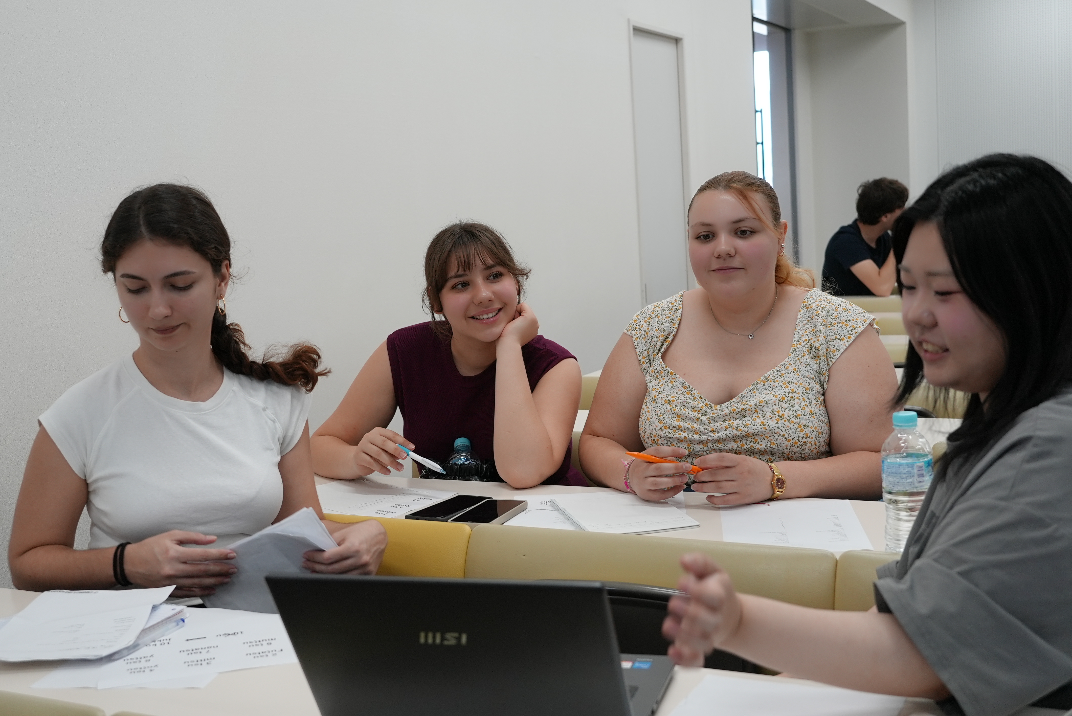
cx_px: 536
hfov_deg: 45.4
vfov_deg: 31.2
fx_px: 1281
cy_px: 358
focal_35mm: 43
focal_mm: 43
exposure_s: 1/160
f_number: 5.6
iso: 800
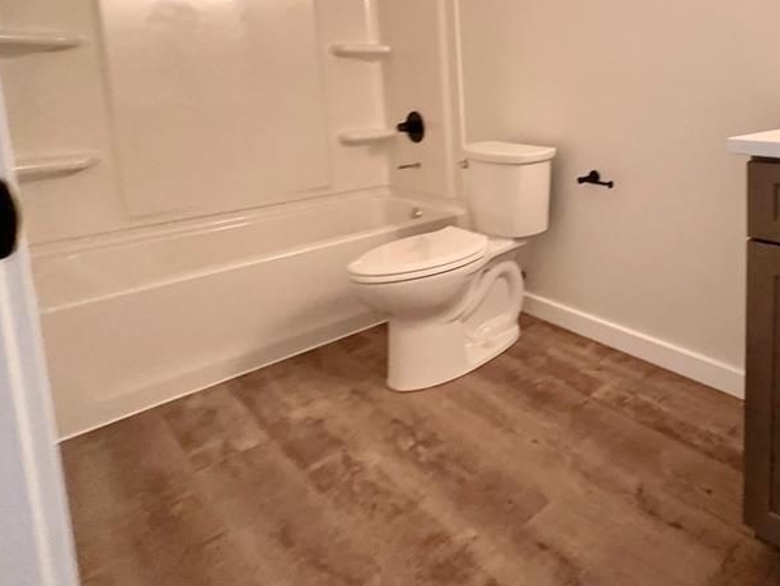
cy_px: 148
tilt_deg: -9.3
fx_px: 541
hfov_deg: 65.3
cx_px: 621
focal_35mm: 24
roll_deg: +0.9
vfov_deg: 54.2
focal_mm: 2.22
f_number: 2.2
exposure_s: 1/60
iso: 320
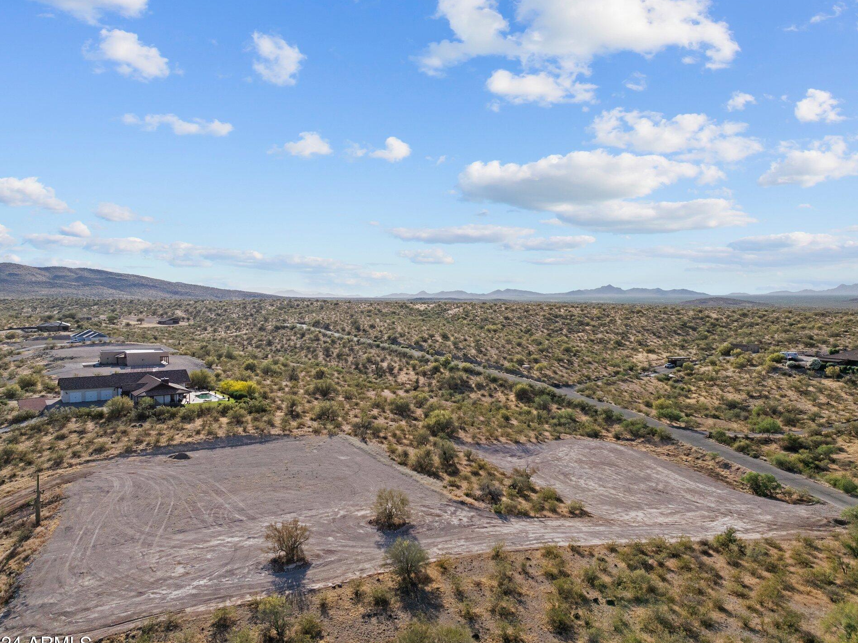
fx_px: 644
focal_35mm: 26
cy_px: 327
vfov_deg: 53.0
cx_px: 442
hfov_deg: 67.3
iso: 400
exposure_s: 1/500
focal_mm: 12.29
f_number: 2.8
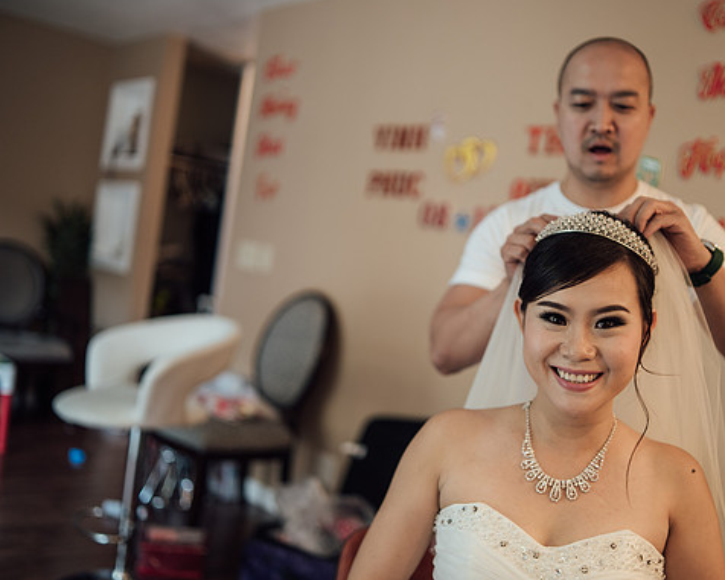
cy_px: 292
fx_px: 858
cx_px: 430
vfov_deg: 37.3
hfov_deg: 45.6
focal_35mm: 40
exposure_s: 1/160
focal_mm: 35
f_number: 1.4
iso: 400
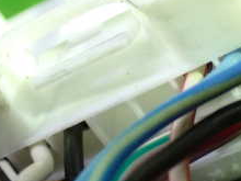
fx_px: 835
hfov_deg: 16.4
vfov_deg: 12.3
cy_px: 111
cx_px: 156
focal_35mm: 120
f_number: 2.9
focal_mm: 7.84
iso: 1600
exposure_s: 1/40
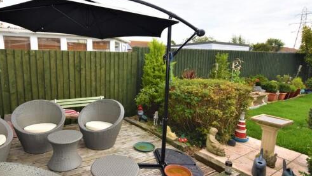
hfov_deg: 82.6
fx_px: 174
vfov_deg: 53.6
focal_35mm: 21
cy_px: 91
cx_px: 121
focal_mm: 10
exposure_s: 1/200
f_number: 6.3
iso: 100
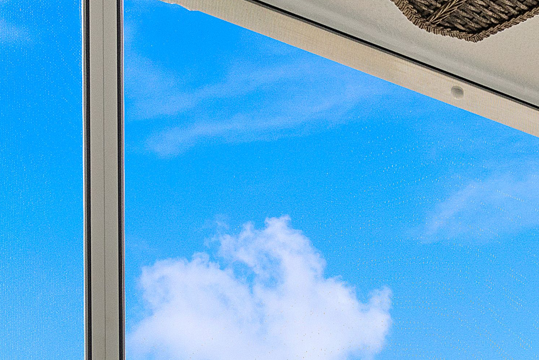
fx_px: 1168
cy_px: 853
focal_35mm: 78
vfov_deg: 13.2
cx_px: 865
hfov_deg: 20.9
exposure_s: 1/400
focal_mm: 14
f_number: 8
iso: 320
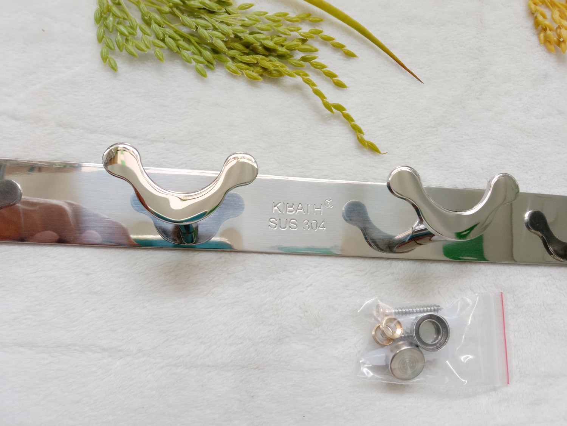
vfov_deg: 53.1
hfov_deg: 67.3
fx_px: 426
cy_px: 213
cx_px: 284
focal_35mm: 26
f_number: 2.2
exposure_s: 1/33.3
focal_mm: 3.65
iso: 335
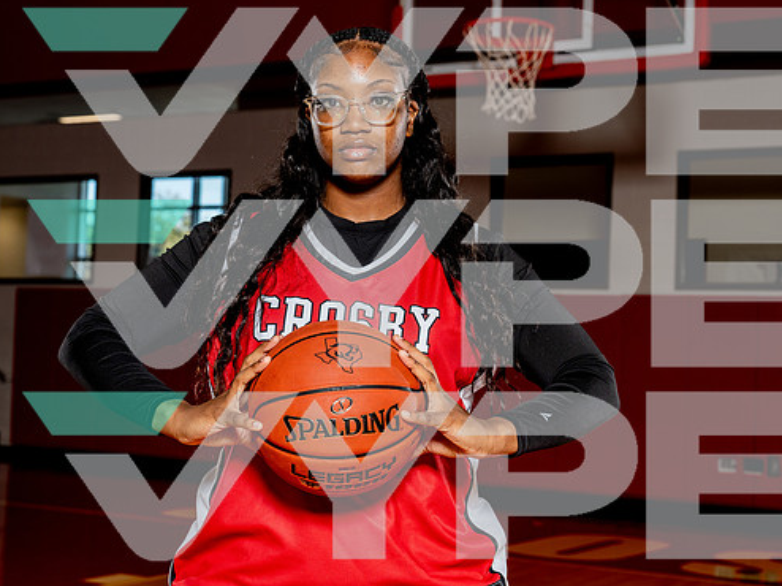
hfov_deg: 31.7
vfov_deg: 24.0
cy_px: 284
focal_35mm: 61
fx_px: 1377
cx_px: 431
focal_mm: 54
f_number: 5.6
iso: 400
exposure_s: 1/250
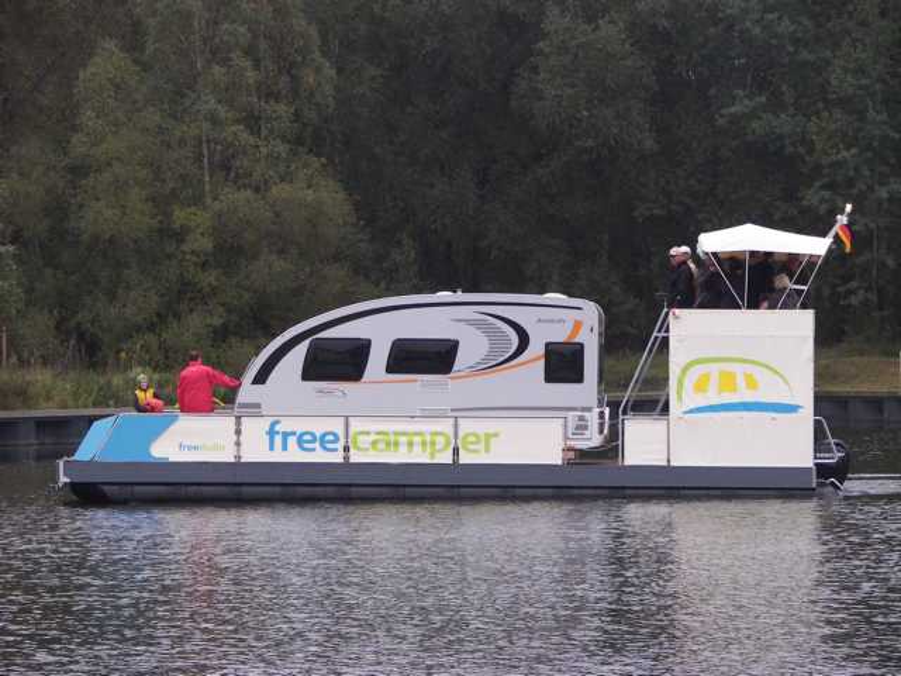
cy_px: 338
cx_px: 450
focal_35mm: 152
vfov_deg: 9.8
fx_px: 3956
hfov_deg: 13.0
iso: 125
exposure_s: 1/125
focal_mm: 25.2
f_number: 3.2
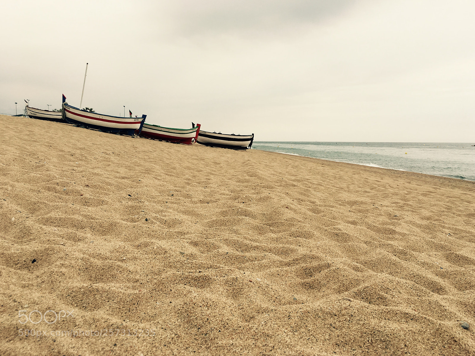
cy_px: 178
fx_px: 398
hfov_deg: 61.7
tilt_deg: -5.5
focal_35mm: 29
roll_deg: +0.9
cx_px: 238
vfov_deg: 48.2
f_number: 2.2
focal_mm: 4.15
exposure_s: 1/1425
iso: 25
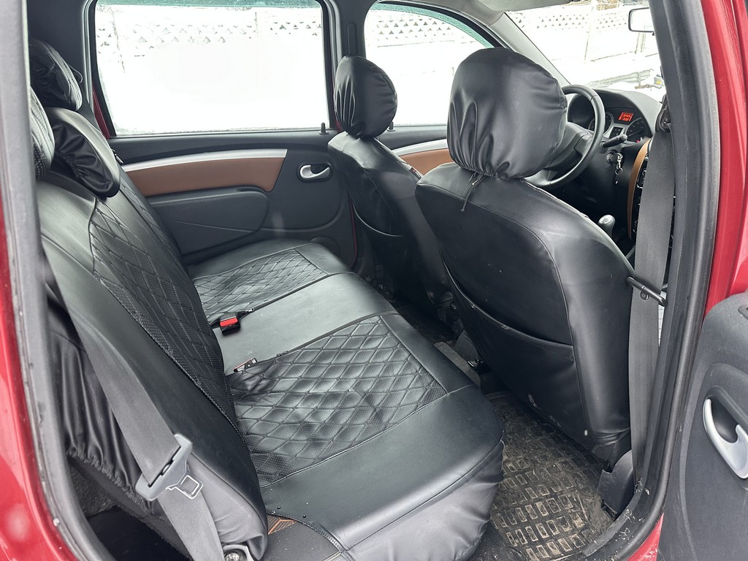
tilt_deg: -22.2
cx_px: 374
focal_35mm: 24
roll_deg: +1.9
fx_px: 519
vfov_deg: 56.8
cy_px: 280
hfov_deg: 71.6
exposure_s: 1/69
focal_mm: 6.86
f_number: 1.78
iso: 250
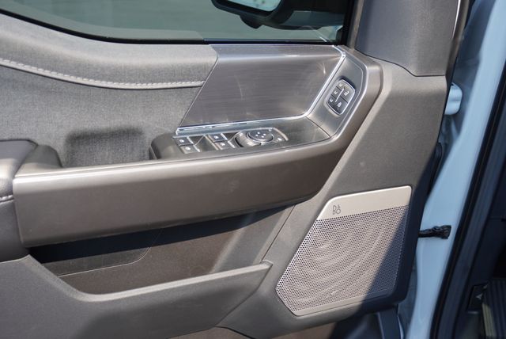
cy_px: 170
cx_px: 253
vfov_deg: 35.6
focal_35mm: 38
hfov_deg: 51.2
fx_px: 528
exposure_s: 1/160
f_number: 4.5
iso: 100
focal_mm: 25
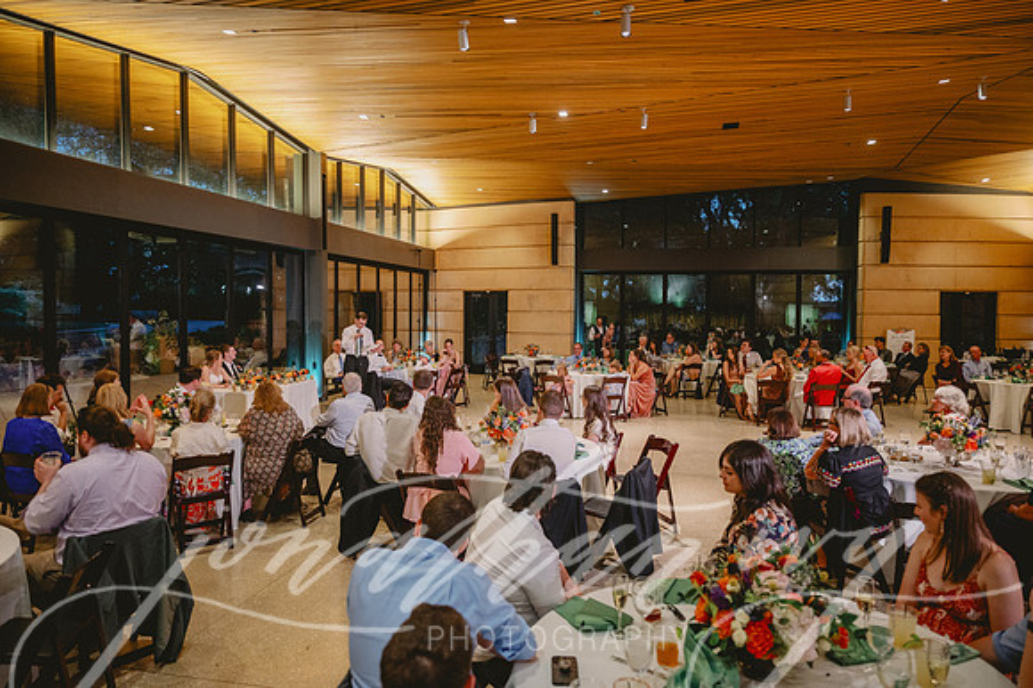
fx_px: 688
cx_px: 516
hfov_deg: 73.8
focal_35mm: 24
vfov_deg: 53.1
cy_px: 344
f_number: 2.8
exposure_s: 1/160
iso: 2000
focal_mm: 24
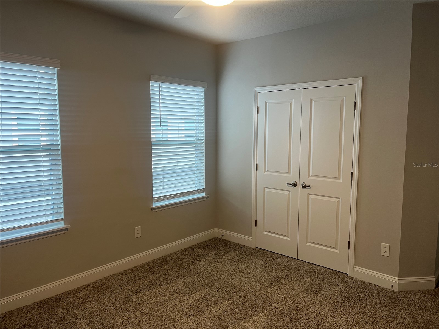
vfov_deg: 53.1
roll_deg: +0.3
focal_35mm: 26
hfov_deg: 67.3
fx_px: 330
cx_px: 220
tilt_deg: -4.0
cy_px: 164
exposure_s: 1/60
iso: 100
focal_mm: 5.1
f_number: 1.6
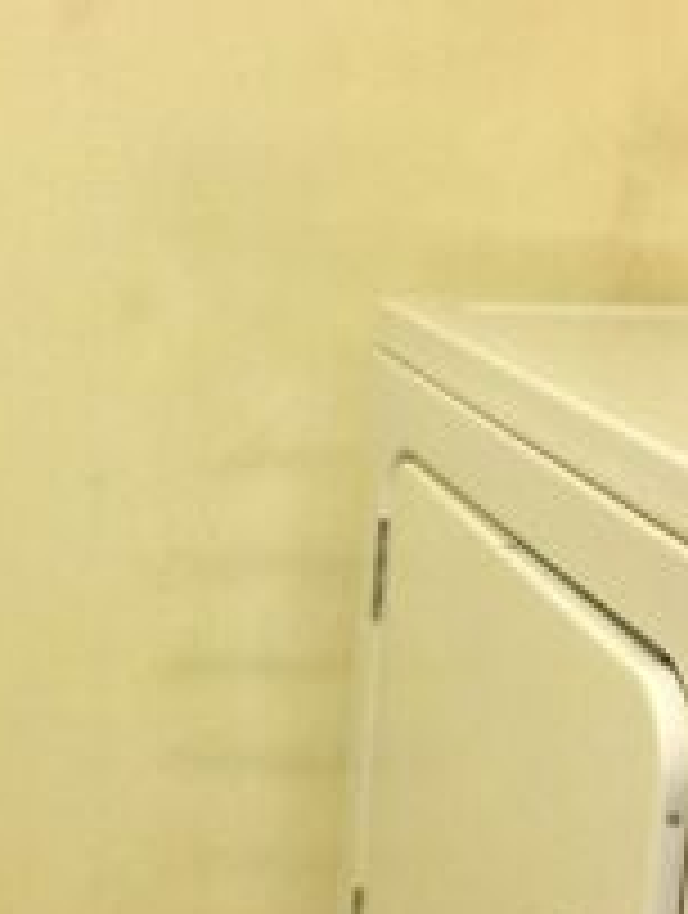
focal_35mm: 76
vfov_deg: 25.6
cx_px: 229
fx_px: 2008
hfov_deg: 19.4
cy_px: 516
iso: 80
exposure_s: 1/15
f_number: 2.2
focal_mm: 4.15
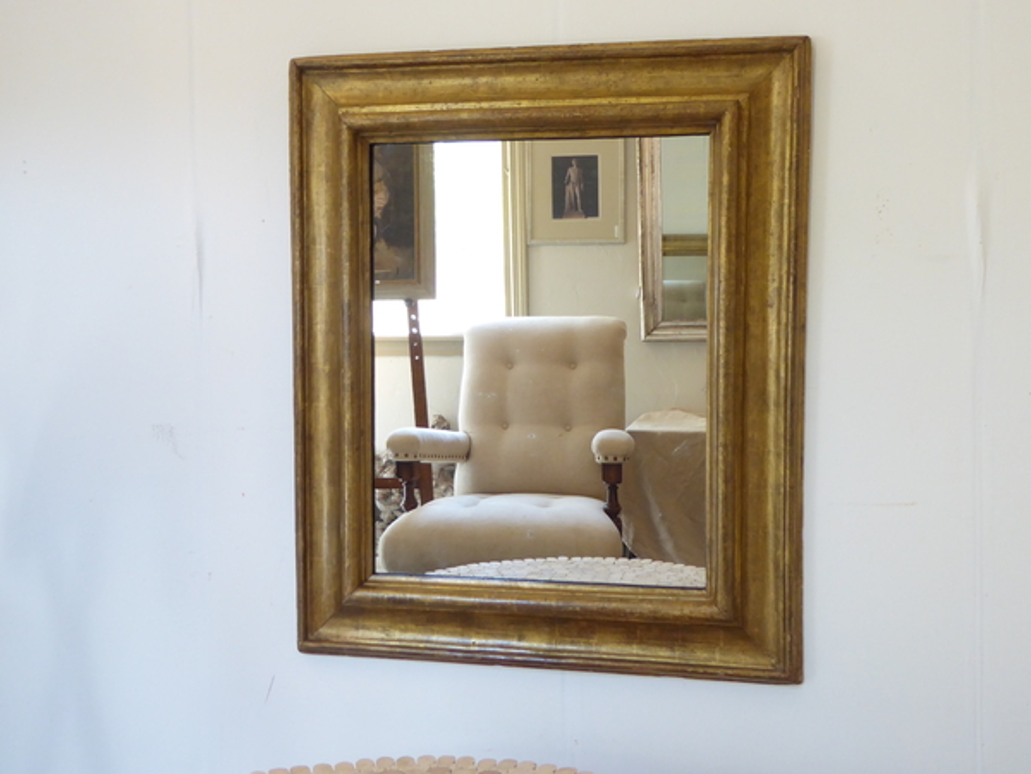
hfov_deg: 52.6
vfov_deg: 40.7
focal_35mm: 35
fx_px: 1042
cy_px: 387
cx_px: 516
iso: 400
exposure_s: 1/25
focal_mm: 6.3
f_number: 3.7
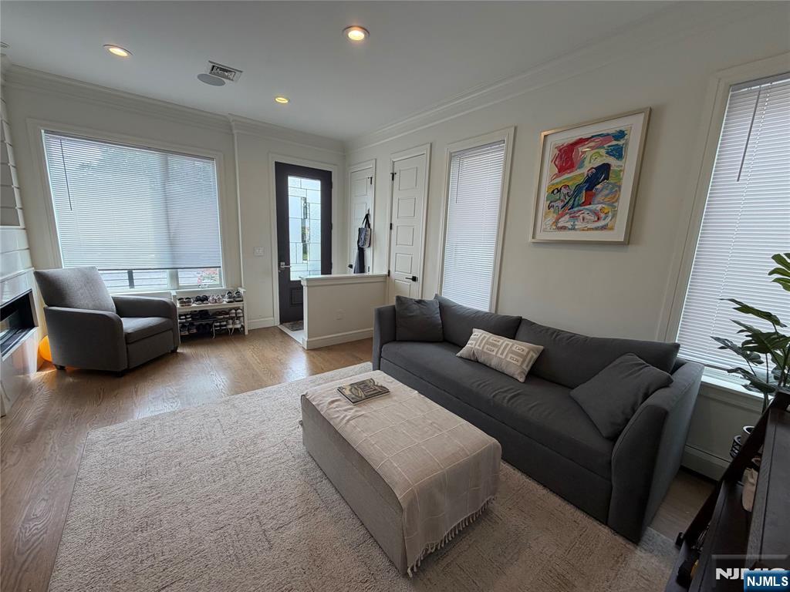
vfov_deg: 85.7
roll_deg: -1.9
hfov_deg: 102.1
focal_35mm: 14
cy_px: 296
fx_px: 320
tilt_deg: -10.3
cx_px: 395
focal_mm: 2.22
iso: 80
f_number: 2.2
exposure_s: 1/120
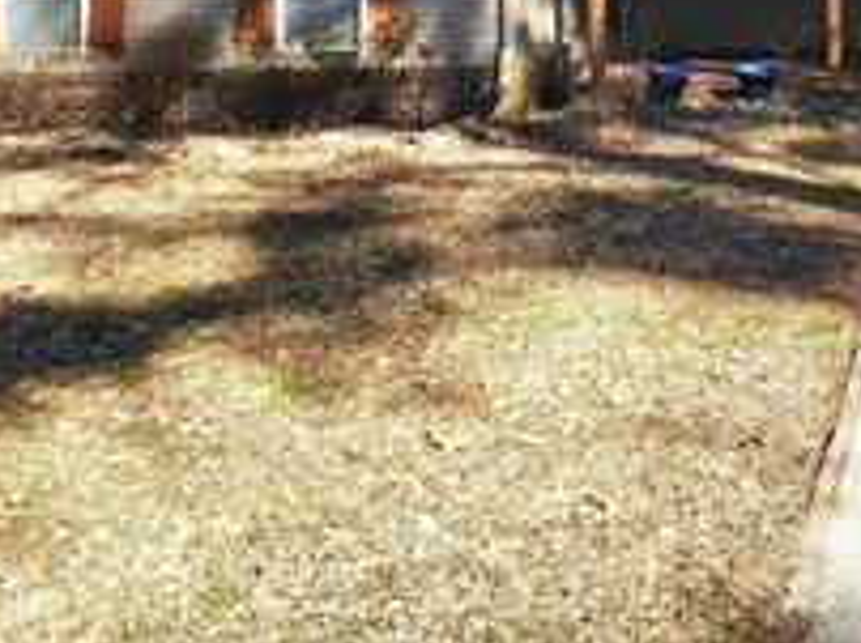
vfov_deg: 23.2
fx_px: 1416
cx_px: 844
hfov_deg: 31.5
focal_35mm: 57
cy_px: -147
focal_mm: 6.4
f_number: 1.8
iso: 12
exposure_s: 1/385
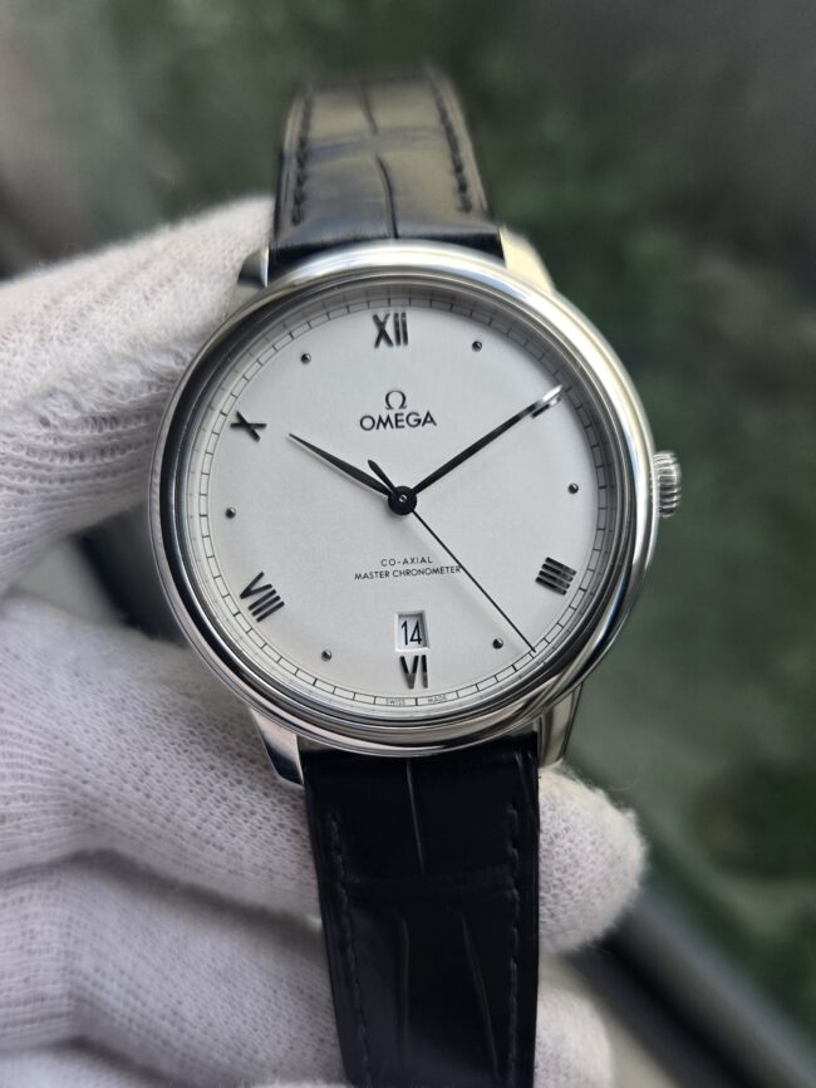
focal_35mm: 23
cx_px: 408
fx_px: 723
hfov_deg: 58.9
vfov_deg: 73.9
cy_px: 544
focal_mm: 5.4
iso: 100
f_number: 1.8
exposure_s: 1/526
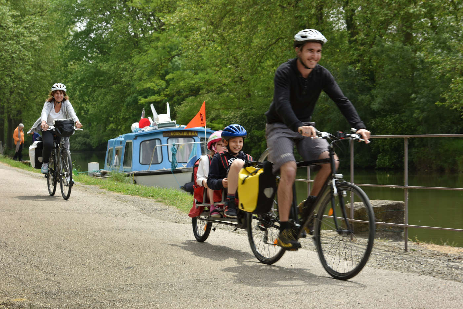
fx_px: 1351
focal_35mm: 105
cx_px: 232
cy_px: 154
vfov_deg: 13.0
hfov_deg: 19.5
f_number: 11
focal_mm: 105
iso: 64
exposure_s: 1/100
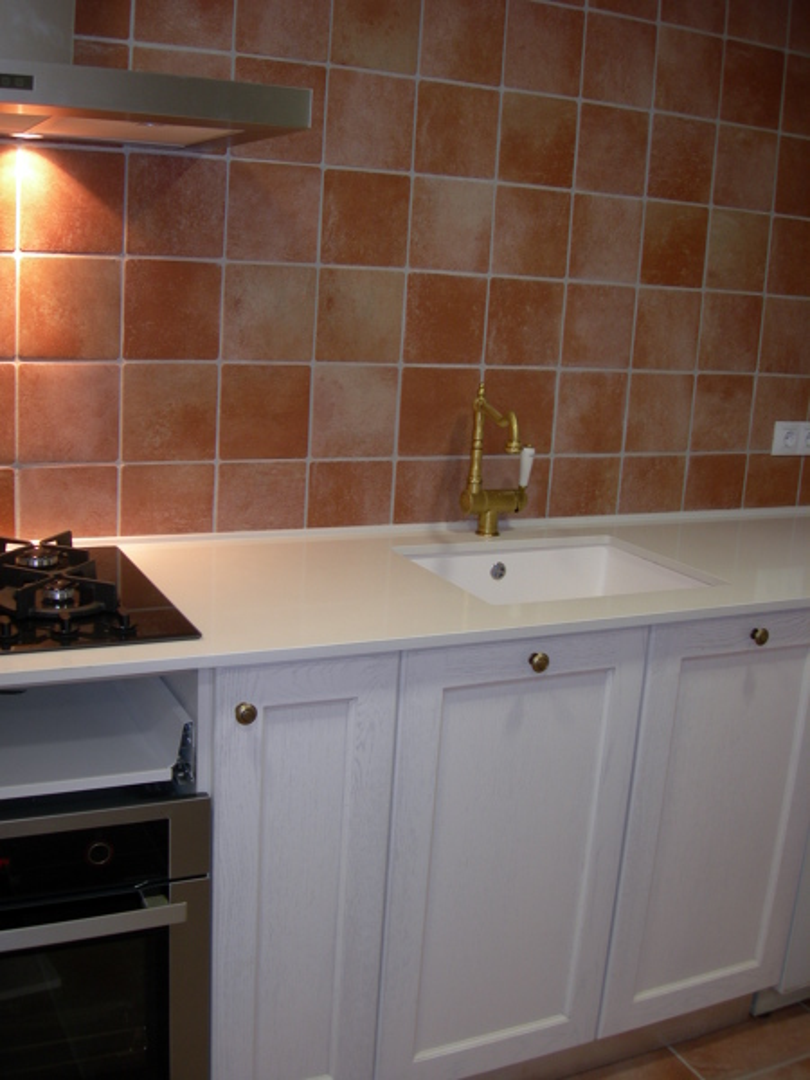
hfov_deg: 37.7
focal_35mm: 38
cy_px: 540
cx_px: 405
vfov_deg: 49.0
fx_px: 1186
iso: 50
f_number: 2.8
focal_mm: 7.8
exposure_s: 1/30
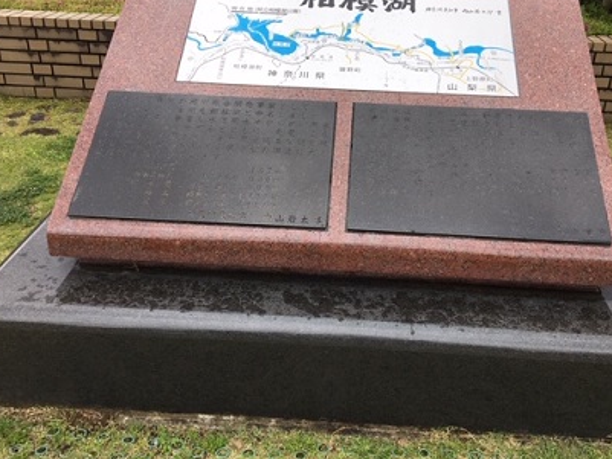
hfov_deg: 50.0
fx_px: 654
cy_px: 181
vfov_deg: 38.5
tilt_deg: -24.4
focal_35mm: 37
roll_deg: -2.5
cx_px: 345
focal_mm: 4.15
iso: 25
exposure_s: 1/553
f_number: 2.2
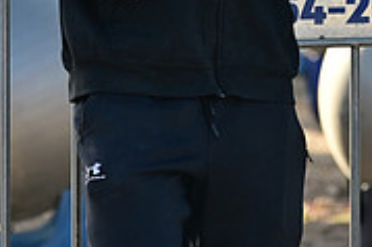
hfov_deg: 5.6
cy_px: -150
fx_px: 3778
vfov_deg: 3.7
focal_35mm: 366
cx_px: 416
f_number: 3.5
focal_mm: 113
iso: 560
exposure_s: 1/2500
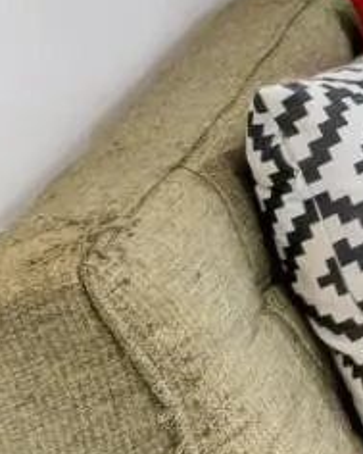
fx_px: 1208
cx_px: 1479
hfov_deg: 8.0
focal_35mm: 90
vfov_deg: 17.0
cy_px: -394
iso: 400
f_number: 8
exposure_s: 1/13
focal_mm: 14
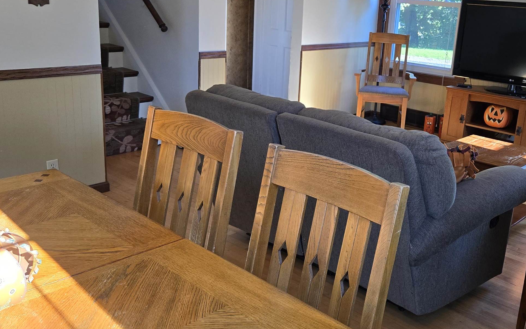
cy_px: 146
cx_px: 315
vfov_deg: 32.7
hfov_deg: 50.1
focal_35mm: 39
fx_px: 559
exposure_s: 1/120
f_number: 1.8
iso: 125
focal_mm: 5.4
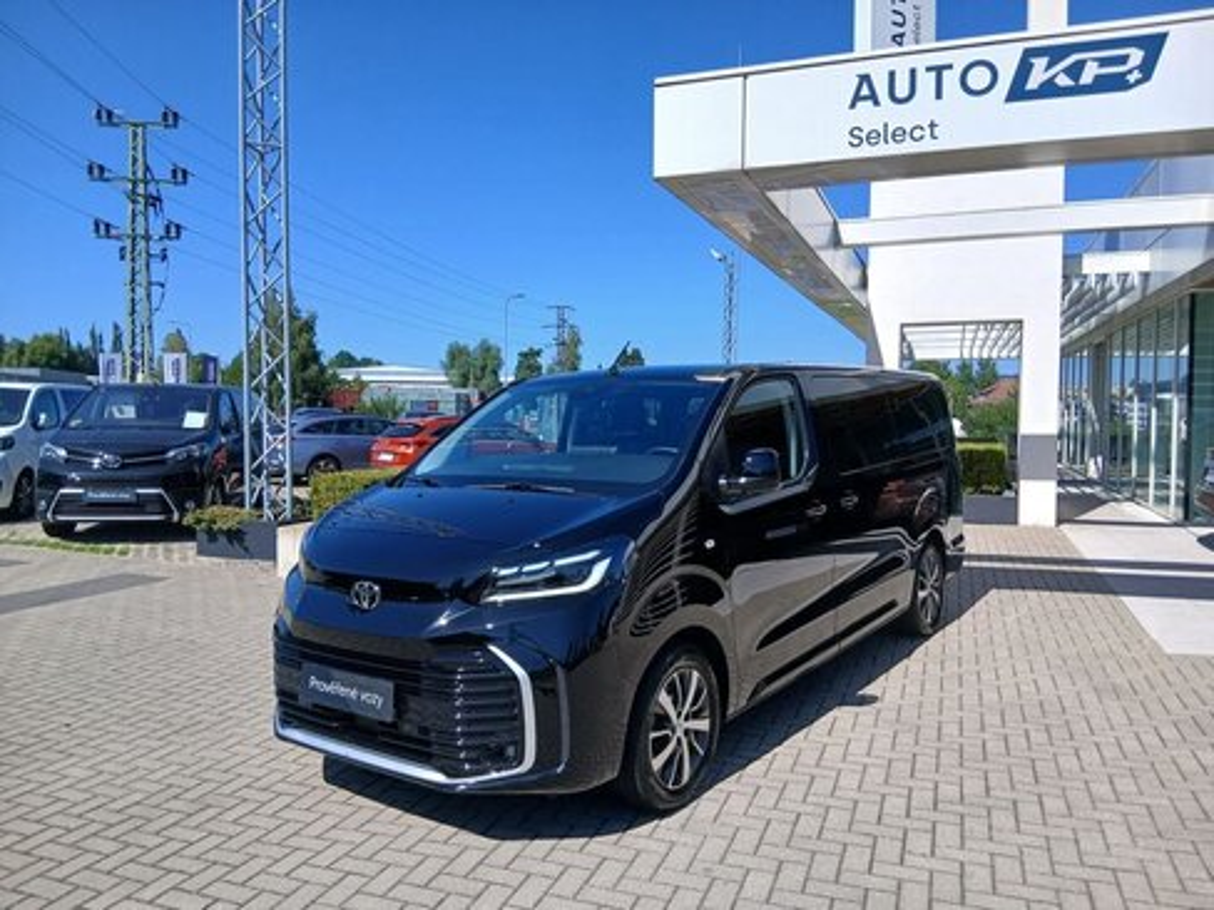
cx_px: 607
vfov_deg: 53.1
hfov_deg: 67.3
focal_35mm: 26
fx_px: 912
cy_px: 455
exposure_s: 1/791
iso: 20
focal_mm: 3.98
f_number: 1.8
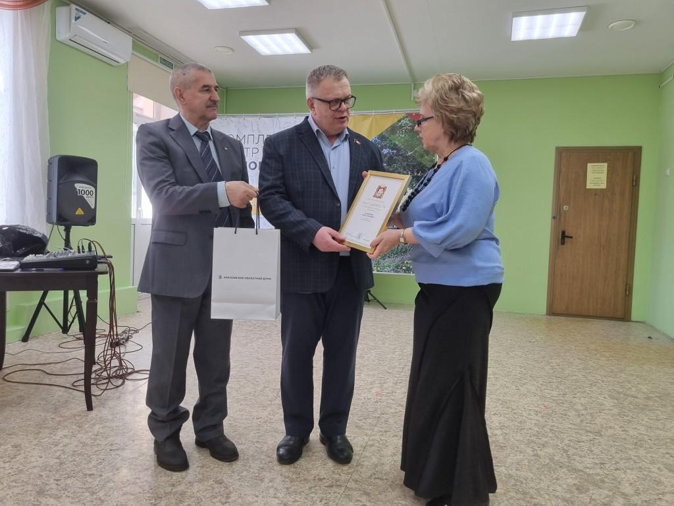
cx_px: 337
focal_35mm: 26
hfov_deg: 67.3
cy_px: 253
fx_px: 506
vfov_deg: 53.1
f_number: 1.8
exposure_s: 1/100
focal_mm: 5.4
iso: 80
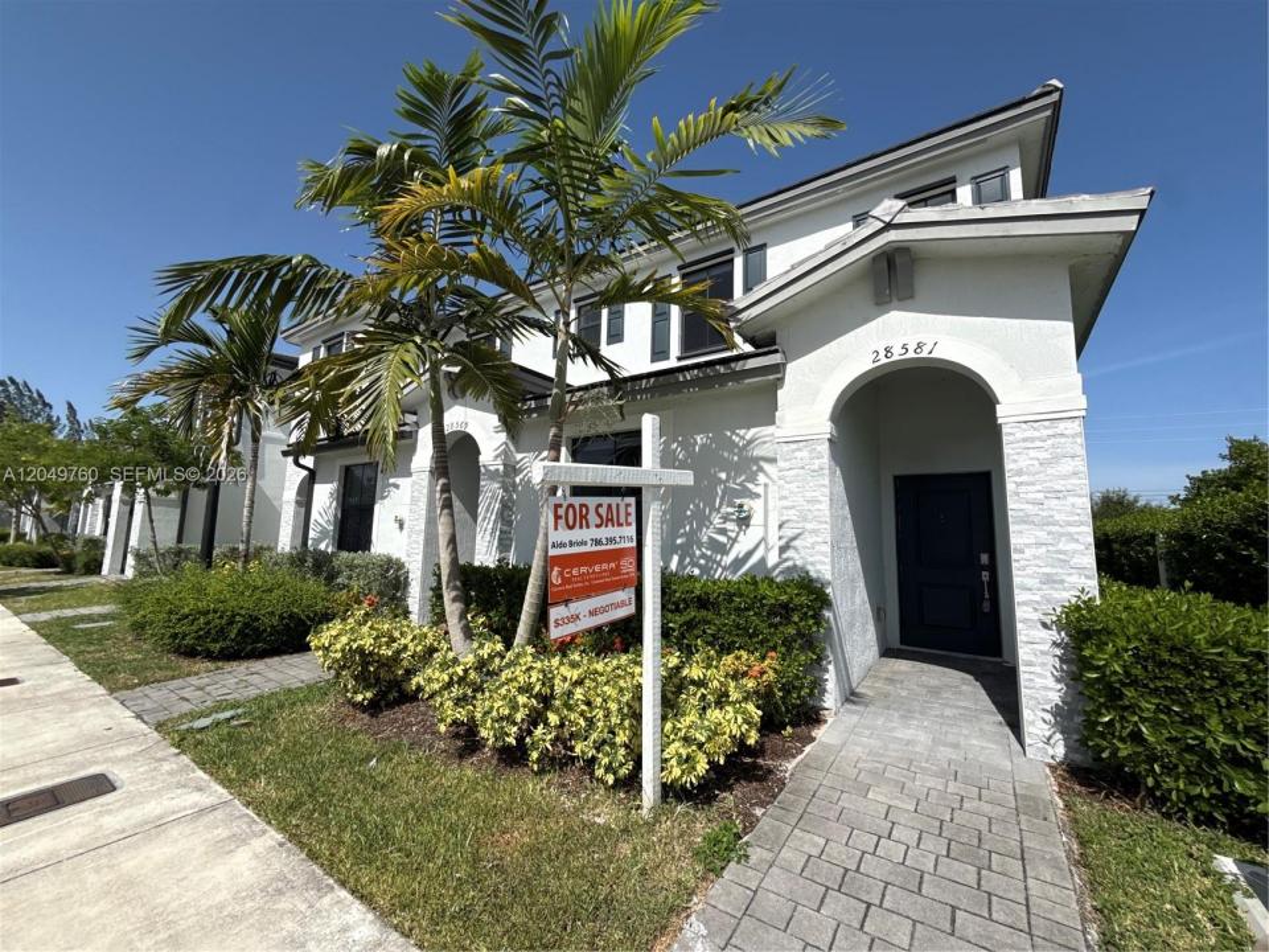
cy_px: 476
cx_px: 634
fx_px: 513
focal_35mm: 14
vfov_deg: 85.7
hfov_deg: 102.1
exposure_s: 1/3289
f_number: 2.2
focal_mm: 2.22
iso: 50
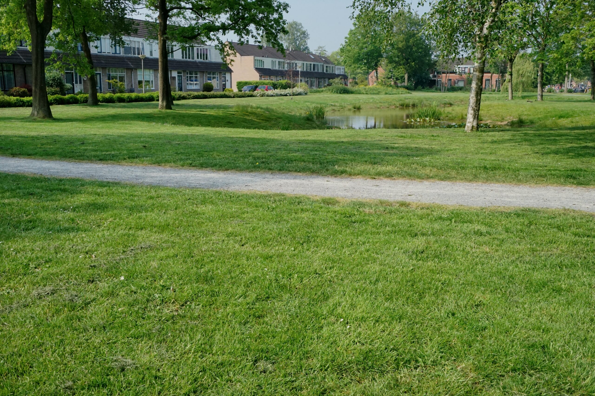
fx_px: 578
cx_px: 298
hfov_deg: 54.4
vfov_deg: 37.9
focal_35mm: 35
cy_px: 198
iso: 2000
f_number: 18
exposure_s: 1/640
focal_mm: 35
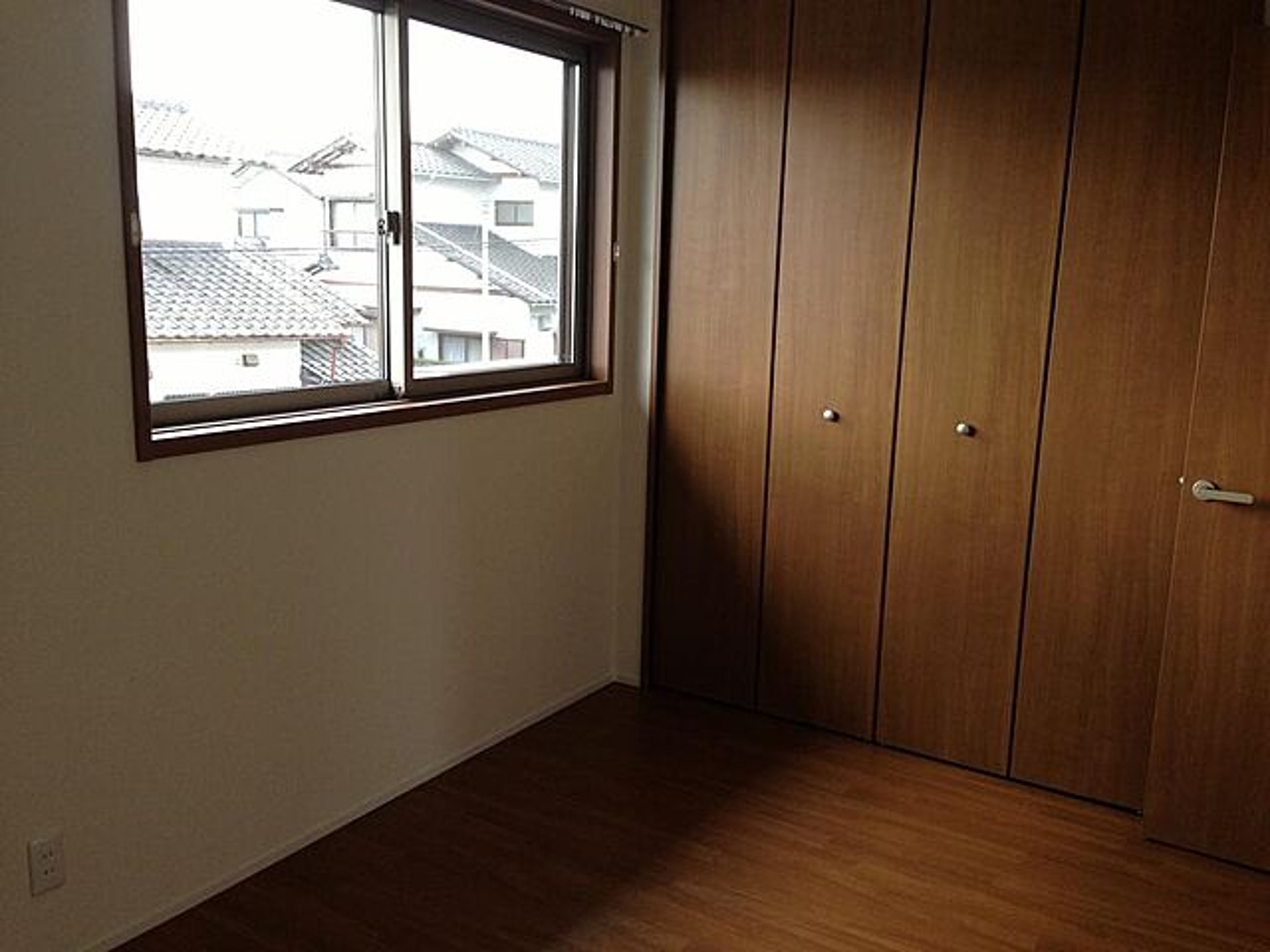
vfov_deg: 42.9
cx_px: 635
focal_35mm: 33
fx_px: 1211
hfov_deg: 55.4
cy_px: 476
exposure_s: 1/120
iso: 100
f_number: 2.4
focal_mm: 4.13
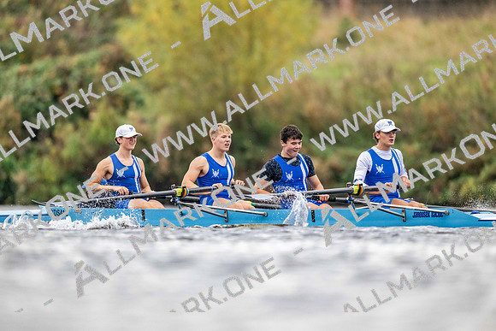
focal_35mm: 600
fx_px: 8268
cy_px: 166
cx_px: 248
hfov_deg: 3.4
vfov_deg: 2.3
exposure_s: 1/2500
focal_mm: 600
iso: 4000
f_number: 4
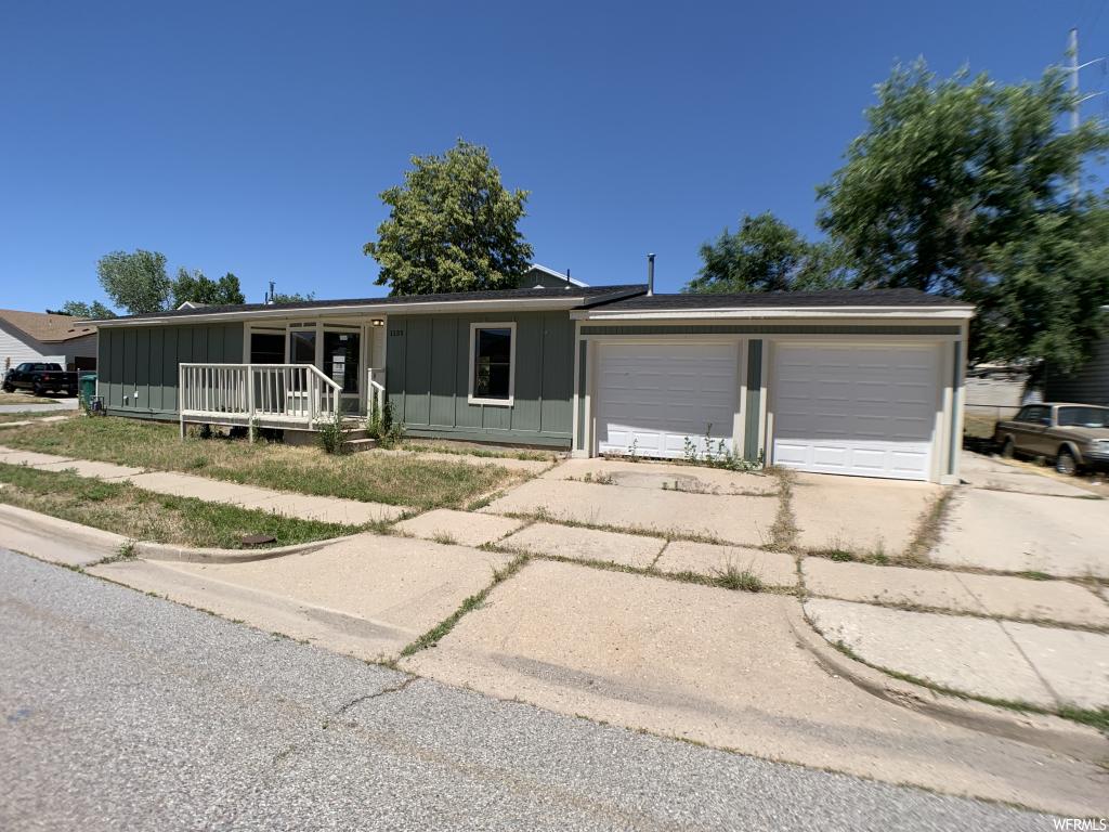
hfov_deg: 67.3
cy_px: 416
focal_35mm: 26
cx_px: 554
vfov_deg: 53.1
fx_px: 833
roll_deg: -2.6
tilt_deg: -2.5
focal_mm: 4.25
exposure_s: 1/2915
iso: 25
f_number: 1.8
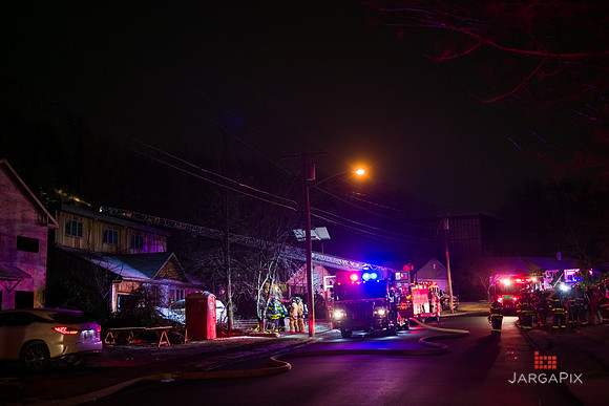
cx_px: 304
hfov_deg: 48.4
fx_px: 677
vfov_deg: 33.4
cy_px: 203
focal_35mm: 40
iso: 1600
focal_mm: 40
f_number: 3.2
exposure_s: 1/125
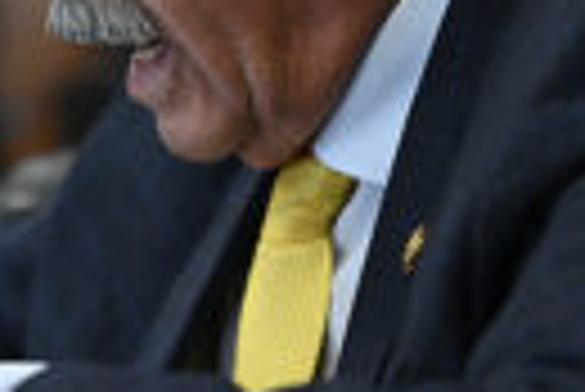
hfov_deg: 9.0
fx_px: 3677
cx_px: -72
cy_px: 5
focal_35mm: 226
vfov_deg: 6.1
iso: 1600
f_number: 2.8
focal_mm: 70
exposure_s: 1/160
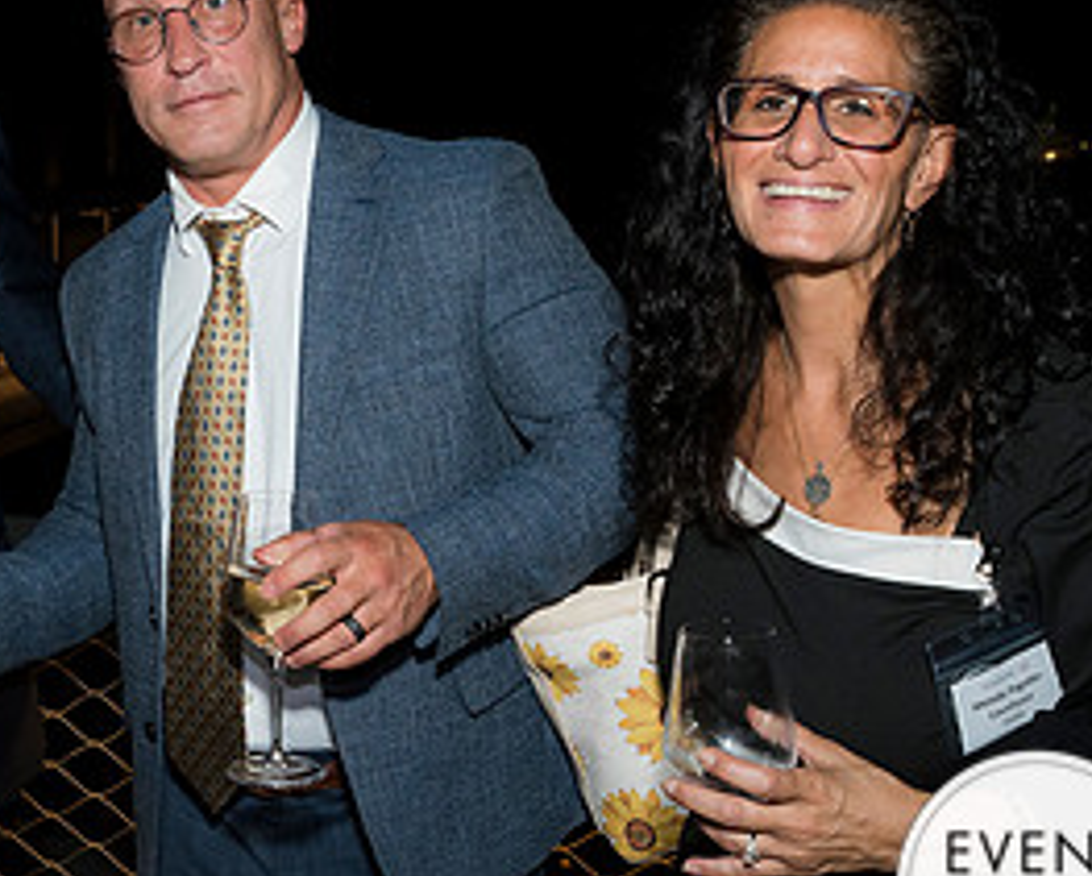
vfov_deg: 25.4
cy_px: 363
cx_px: 112
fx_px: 1941
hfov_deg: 30.1
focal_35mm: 60
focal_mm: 29
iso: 1250
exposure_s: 1/125
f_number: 5.6
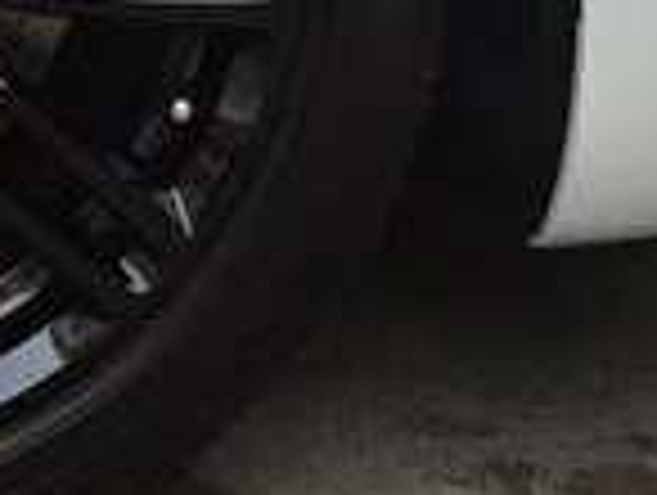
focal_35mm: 131
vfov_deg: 10.6
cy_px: -434
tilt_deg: -4.4
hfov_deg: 13.8
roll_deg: -0.6
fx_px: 2490
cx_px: -441
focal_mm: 4.15
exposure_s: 1/40
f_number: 2.2
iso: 32
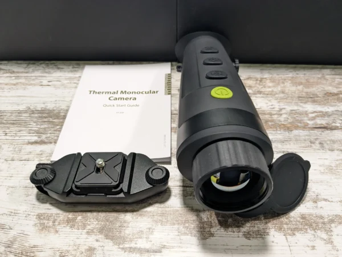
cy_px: 128
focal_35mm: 27
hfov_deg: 65.3
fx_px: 267
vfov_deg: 51.4
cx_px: 171
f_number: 1.73
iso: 106
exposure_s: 1/50
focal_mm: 4.38
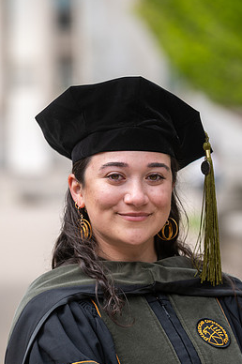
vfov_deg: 10.5
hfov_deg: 7.0
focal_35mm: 197
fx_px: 1990
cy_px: 190
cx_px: 123
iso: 125
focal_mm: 170
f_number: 4.5
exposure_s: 1/500
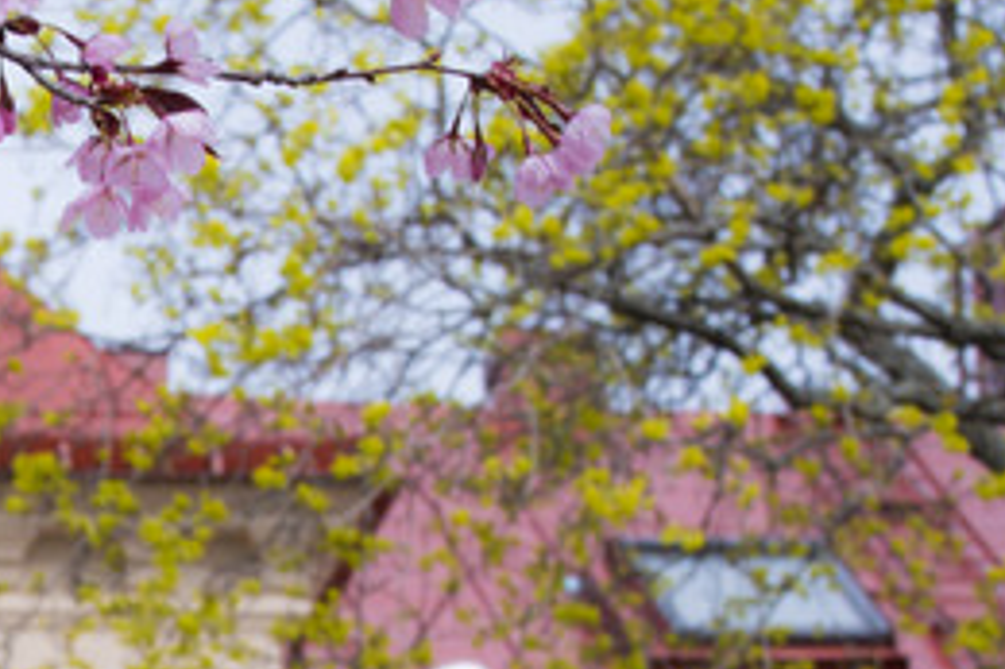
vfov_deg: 4.4
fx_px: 8704
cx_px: -294
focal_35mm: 312
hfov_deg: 6.6
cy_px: 899
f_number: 18
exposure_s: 1/80
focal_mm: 90
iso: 100
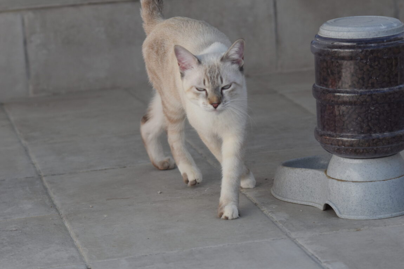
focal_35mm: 128
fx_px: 1431
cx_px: 202
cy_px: 134
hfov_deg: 16.1
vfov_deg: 10.8
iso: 400
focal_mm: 85
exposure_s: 1/1000
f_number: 4.5
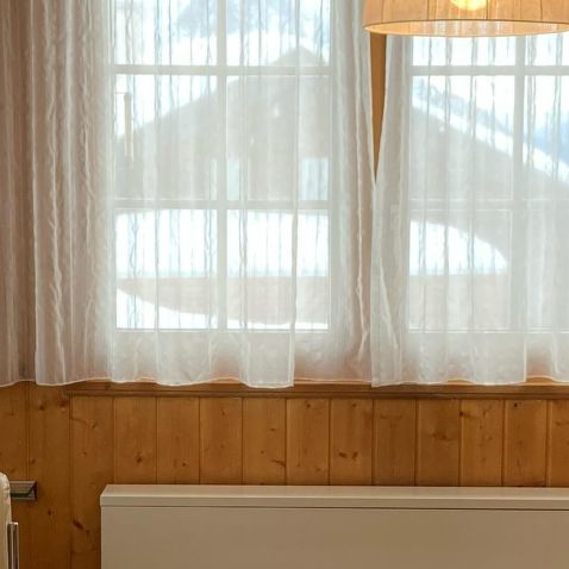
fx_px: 1971
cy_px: 438
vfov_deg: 16.3
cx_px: 286
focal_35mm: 106
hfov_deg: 16.4
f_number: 1.8
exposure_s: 1/50
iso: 50
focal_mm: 3.99
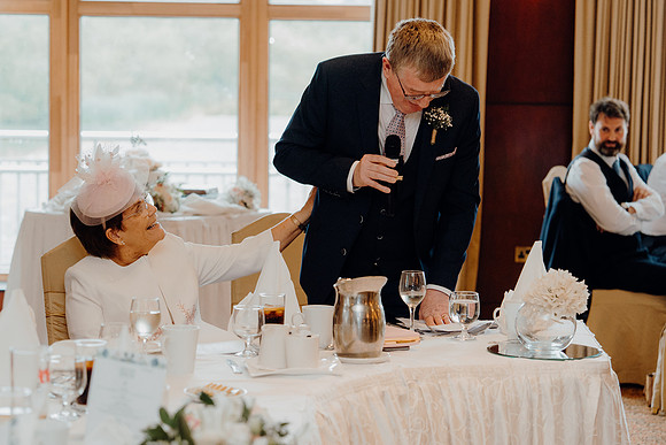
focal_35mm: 105
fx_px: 1943
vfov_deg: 13.0
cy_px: 222
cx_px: 333
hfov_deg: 19.5
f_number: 2.8
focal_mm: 70
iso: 1250
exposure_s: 1/200
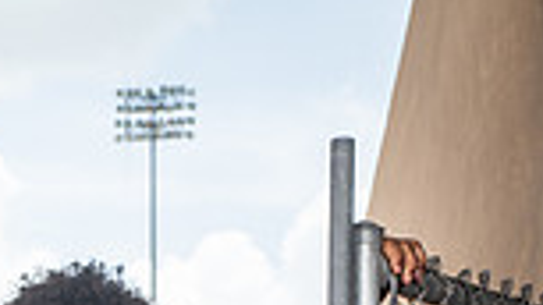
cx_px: 53
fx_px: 1771
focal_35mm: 123
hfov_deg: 17.2
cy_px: 784
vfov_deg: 8.8
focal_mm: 40
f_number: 7.1
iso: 160
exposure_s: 1/400
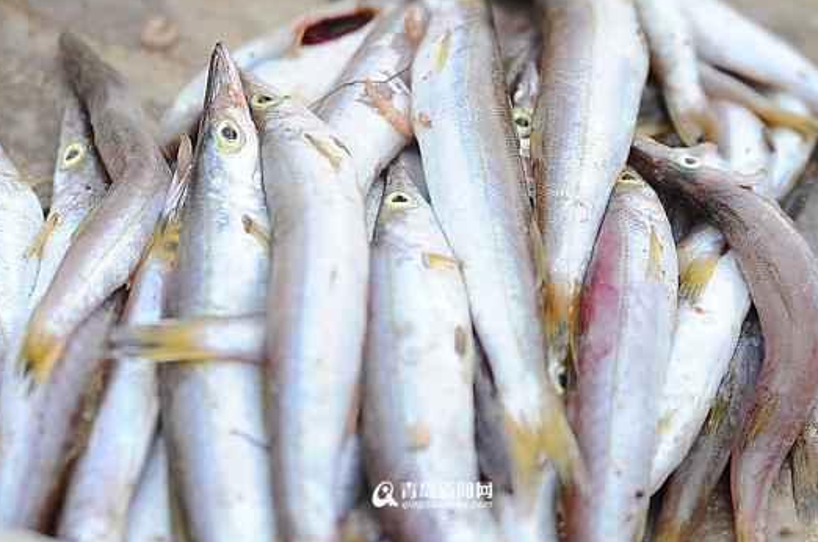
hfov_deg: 22.2
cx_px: 454
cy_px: 215
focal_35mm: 92
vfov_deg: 14.8
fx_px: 2087
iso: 400
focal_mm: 75
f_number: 2.8
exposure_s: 1/1250
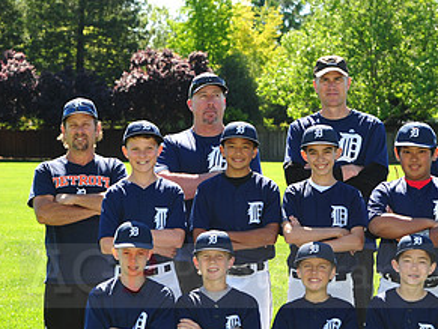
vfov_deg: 9.7
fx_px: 1938
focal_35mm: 153
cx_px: 272
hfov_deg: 12.9
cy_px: 263
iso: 320
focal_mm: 80
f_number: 8
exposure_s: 1/250
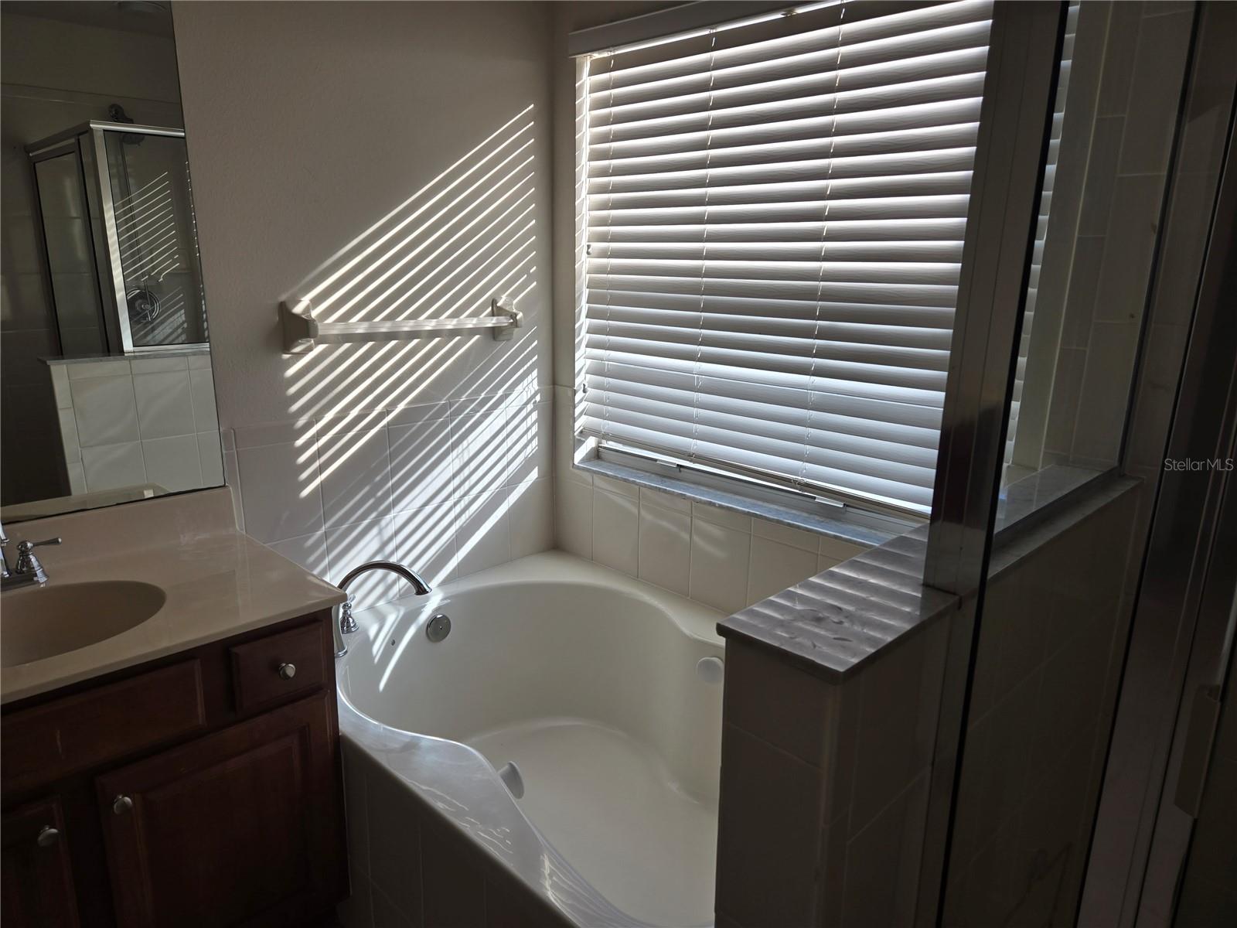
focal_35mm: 23
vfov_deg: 58.9
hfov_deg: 73.9
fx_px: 822
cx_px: 618
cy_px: 464
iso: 25
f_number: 1.8
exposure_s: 1/180
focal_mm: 5.4
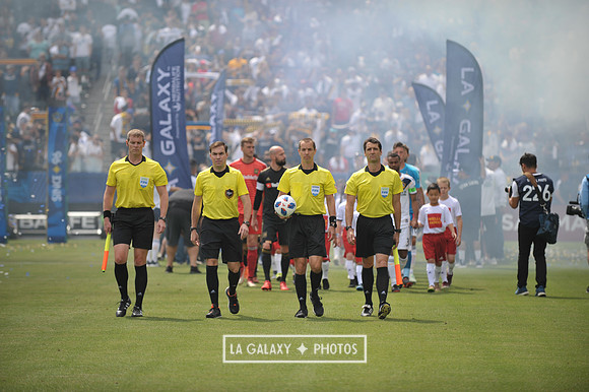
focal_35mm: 180
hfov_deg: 11.4
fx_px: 2943
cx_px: 294
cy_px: 196
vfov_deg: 7.6
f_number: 2.8
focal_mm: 180
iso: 200
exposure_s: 1/2500
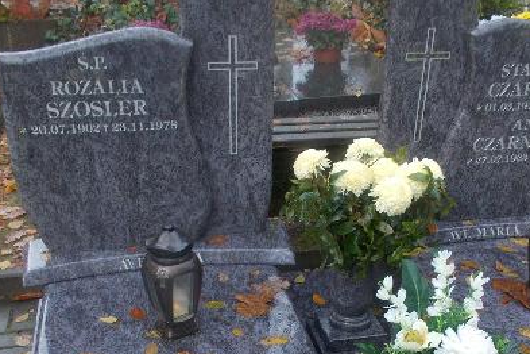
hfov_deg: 44.5
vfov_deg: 29.6
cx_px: 266
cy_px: 300
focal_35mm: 44
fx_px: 648
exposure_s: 1/40
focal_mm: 4.6
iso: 80
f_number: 3.2
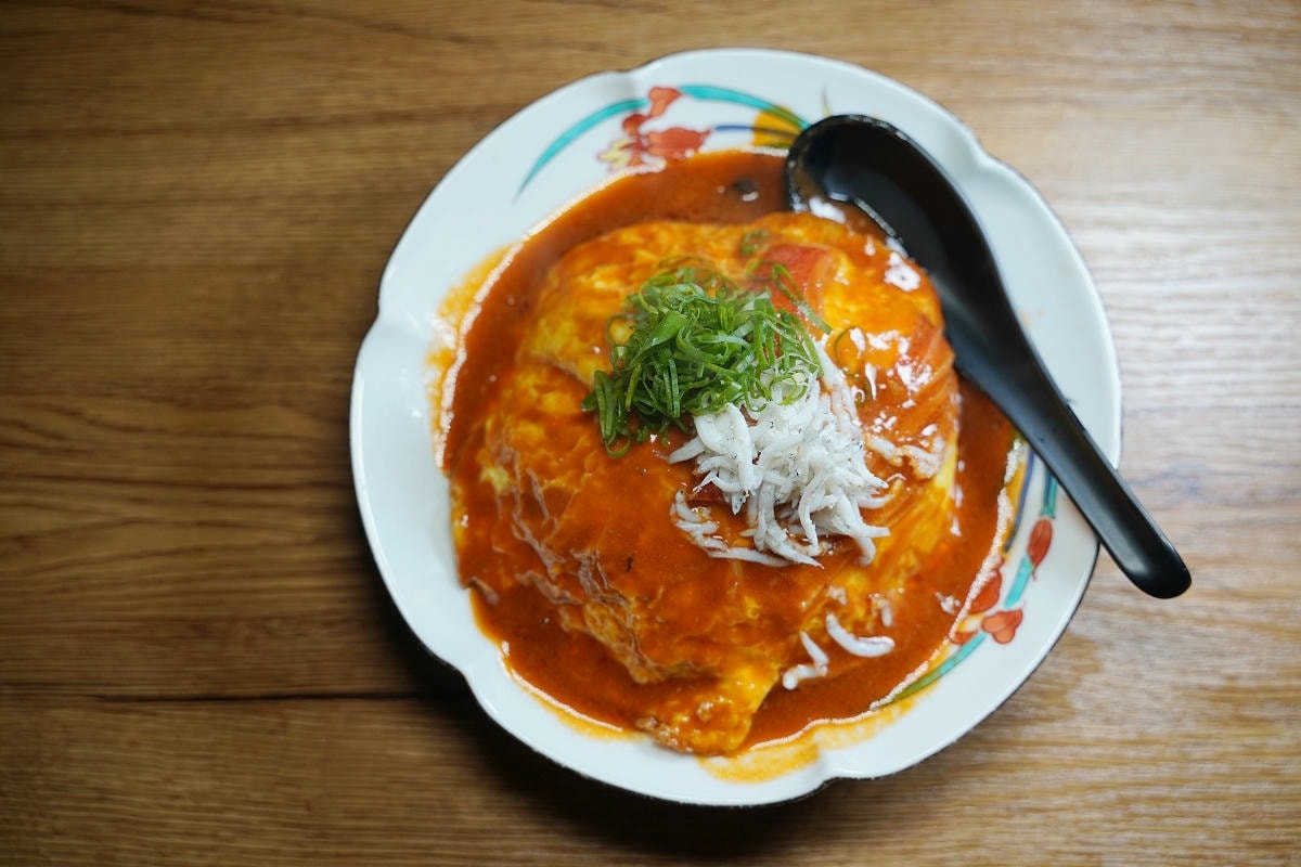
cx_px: 650
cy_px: 434
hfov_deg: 53.1
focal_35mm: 36
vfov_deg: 36.9
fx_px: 1301
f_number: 4
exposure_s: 1/60
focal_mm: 36
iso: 100
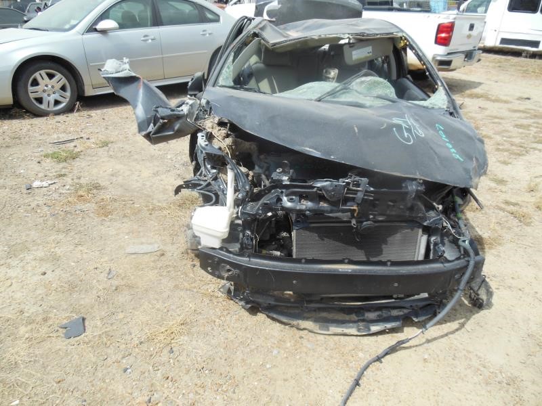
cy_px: 203
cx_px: 271
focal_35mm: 25
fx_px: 391
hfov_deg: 69.4
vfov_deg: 54.9
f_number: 3.2
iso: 125
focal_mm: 4.5
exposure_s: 1/1000
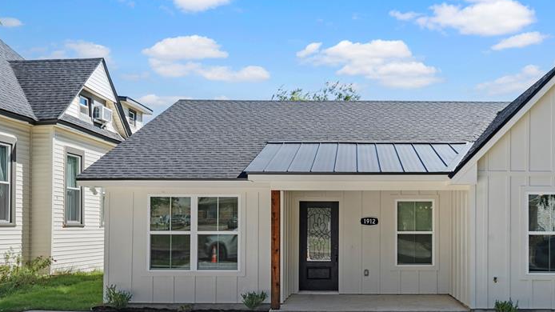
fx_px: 500
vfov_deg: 34.2
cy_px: 215
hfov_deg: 56.9
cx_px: 365
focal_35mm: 34
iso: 160
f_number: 11
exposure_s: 1/20
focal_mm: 22
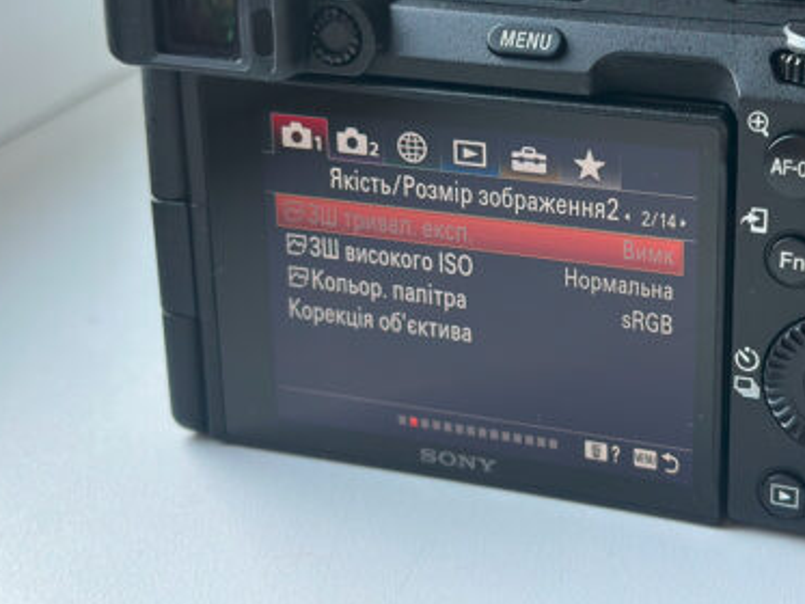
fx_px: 1675
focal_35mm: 72
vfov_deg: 20.4
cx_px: 572
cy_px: 211
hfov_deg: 26.8
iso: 100
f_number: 1.78
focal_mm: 6.86
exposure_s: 1/135
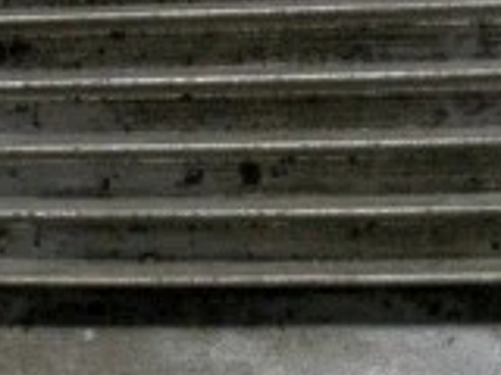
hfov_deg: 13.6
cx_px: 639
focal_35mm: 140
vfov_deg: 10.5
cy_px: 3
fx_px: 2026
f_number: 2.7
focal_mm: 7.5
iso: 400
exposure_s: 1/58.1
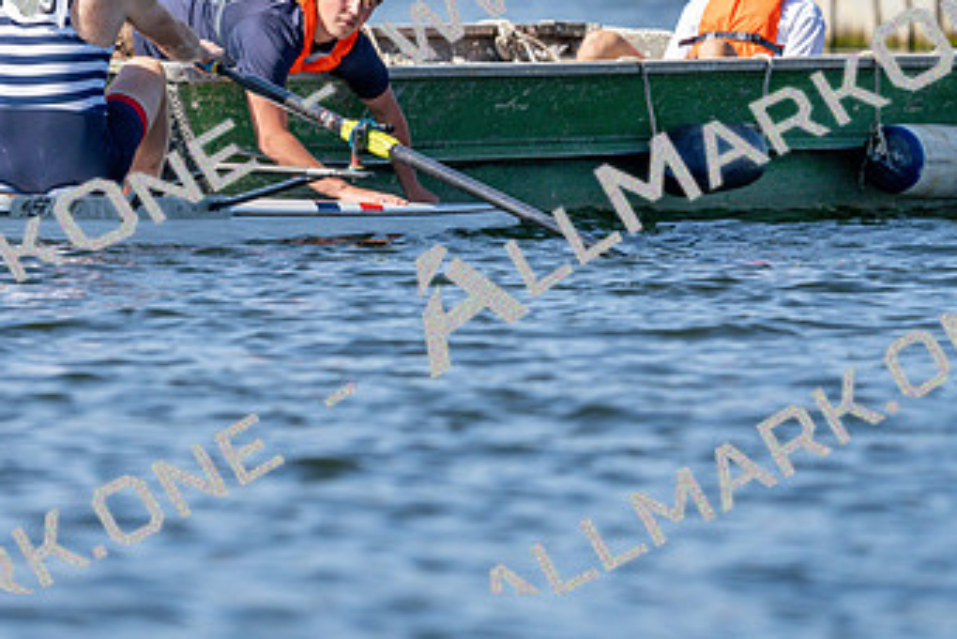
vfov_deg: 2.1
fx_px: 17046
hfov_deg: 3.2
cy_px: 111
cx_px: 175
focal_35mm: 641
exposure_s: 1/1600
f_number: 6.3
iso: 320
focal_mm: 376
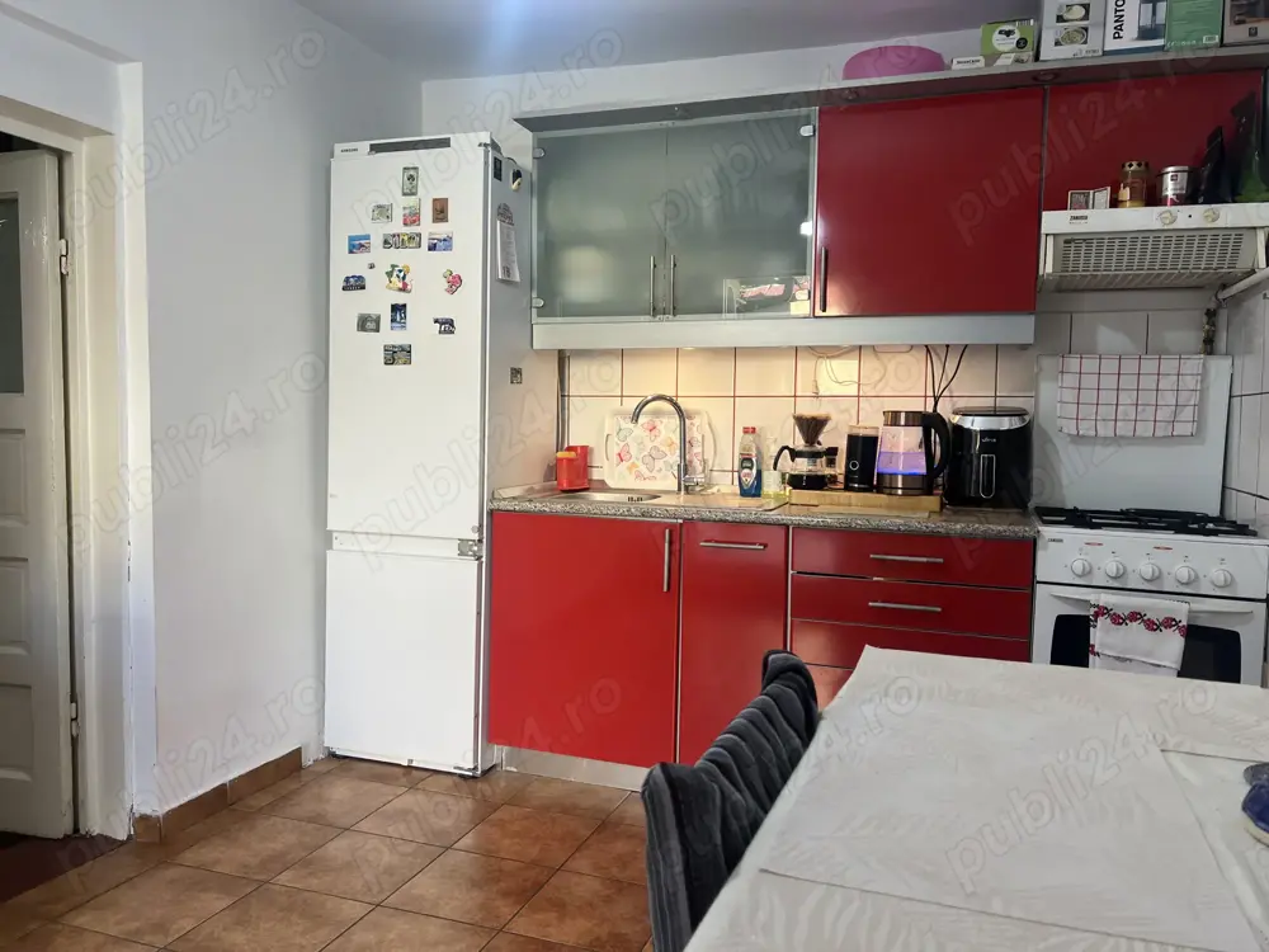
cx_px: 634
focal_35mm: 26
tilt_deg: -3.9
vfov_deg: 53.1
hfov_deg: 67.3
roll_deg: -0.3
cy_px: 476
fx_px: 953
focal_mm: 5.7
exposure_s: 1/100
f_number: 1.5
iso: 80
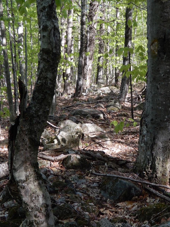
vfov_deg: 28.2
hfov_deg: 21.3
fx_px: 452
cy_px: 110
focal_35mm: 69
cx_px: 94
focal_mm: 8
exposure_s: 1/50
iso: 80
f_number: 4
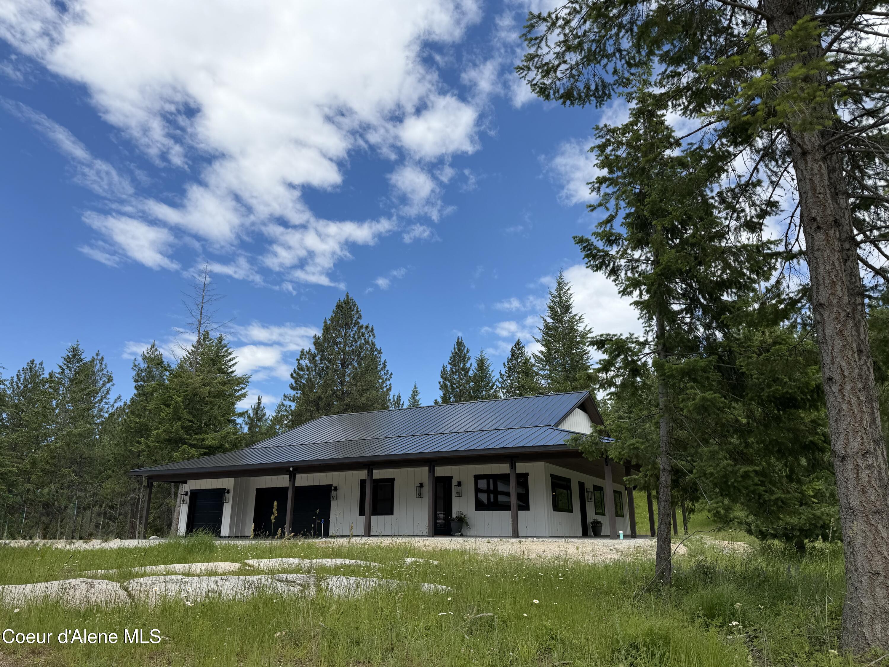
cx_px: 444
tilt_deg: +17.0
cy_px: 334
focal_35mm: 24
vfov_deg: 56.8
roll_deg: +0.2
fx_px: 616
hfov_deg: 71.6
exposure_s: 1/3425
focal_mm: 6.76
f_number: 1.78
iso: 80
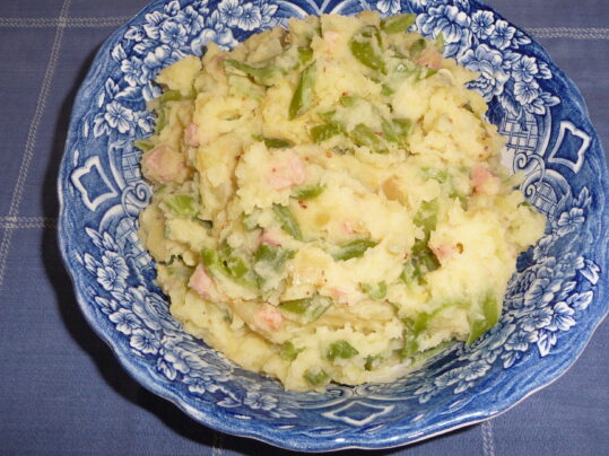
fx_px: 668
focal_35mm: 38
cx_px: 334
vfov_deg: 37.7
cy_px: 204
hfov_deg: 48.9
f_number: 3.5
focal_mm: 5.3
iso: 100
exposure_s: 1/30
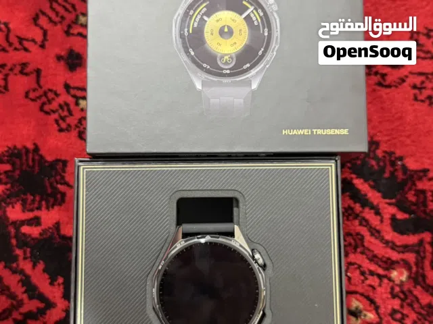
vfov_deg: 56.8
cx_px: 216
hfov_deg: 71.6
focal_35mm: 24
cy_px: 162
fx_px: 300
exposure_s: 1/33
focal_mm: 6.76
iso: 800
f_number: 1.78
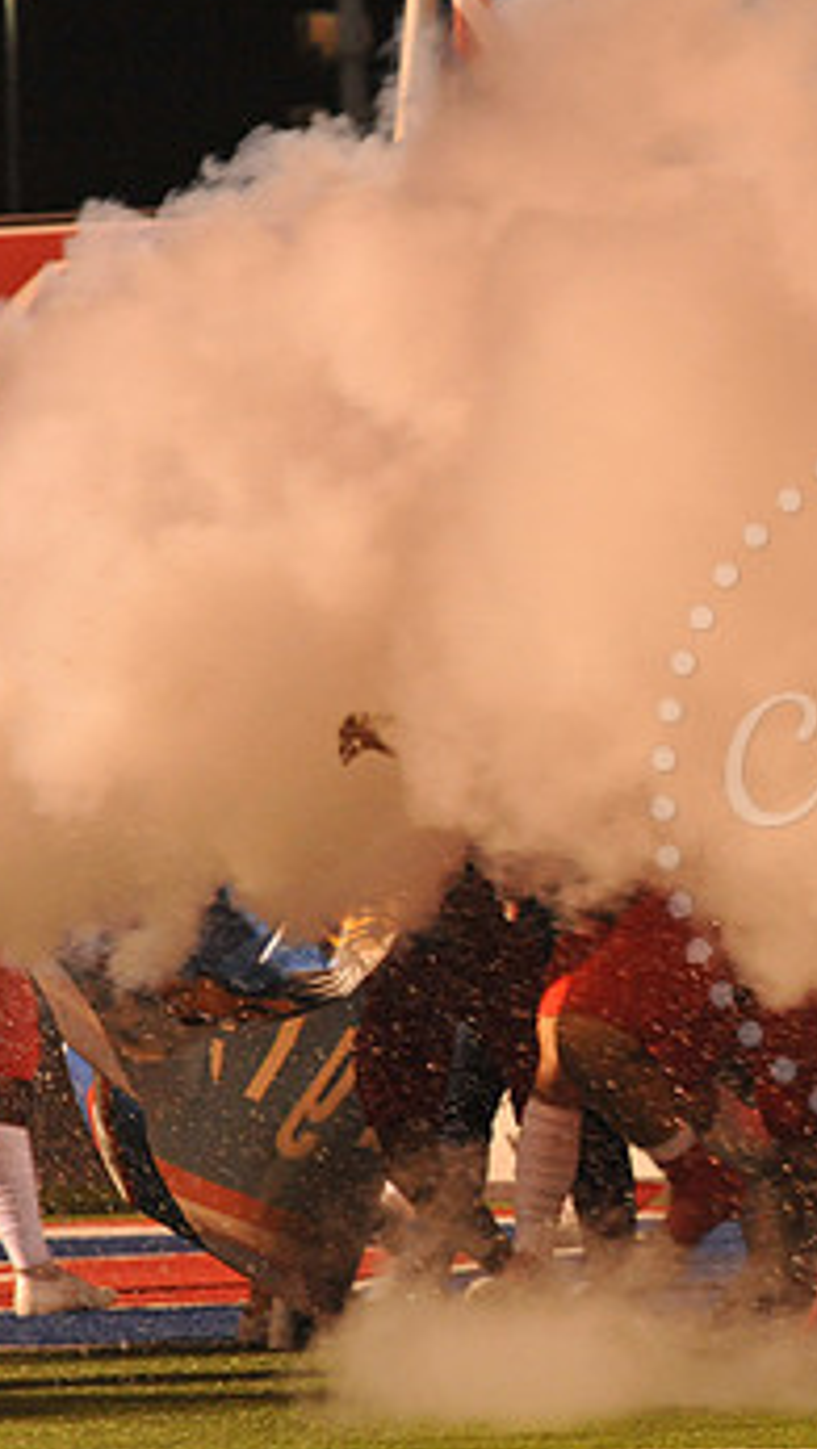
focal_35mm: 272
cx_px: 1052
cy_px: 783
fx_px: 10460
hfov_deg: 4.5
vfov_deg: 7.9
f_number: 7.1
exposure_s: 1/160
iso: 5000
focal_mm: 155
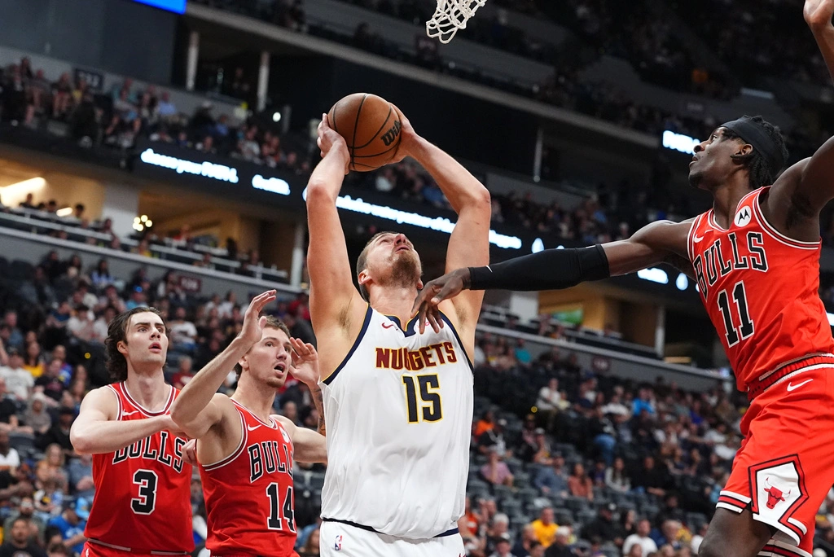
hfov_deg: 22.4
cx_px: 417
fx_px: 2109
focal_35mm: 91
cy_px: 278
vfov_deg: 15.0
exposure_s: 1/2000
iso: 5000
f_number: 2.8
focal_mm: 61
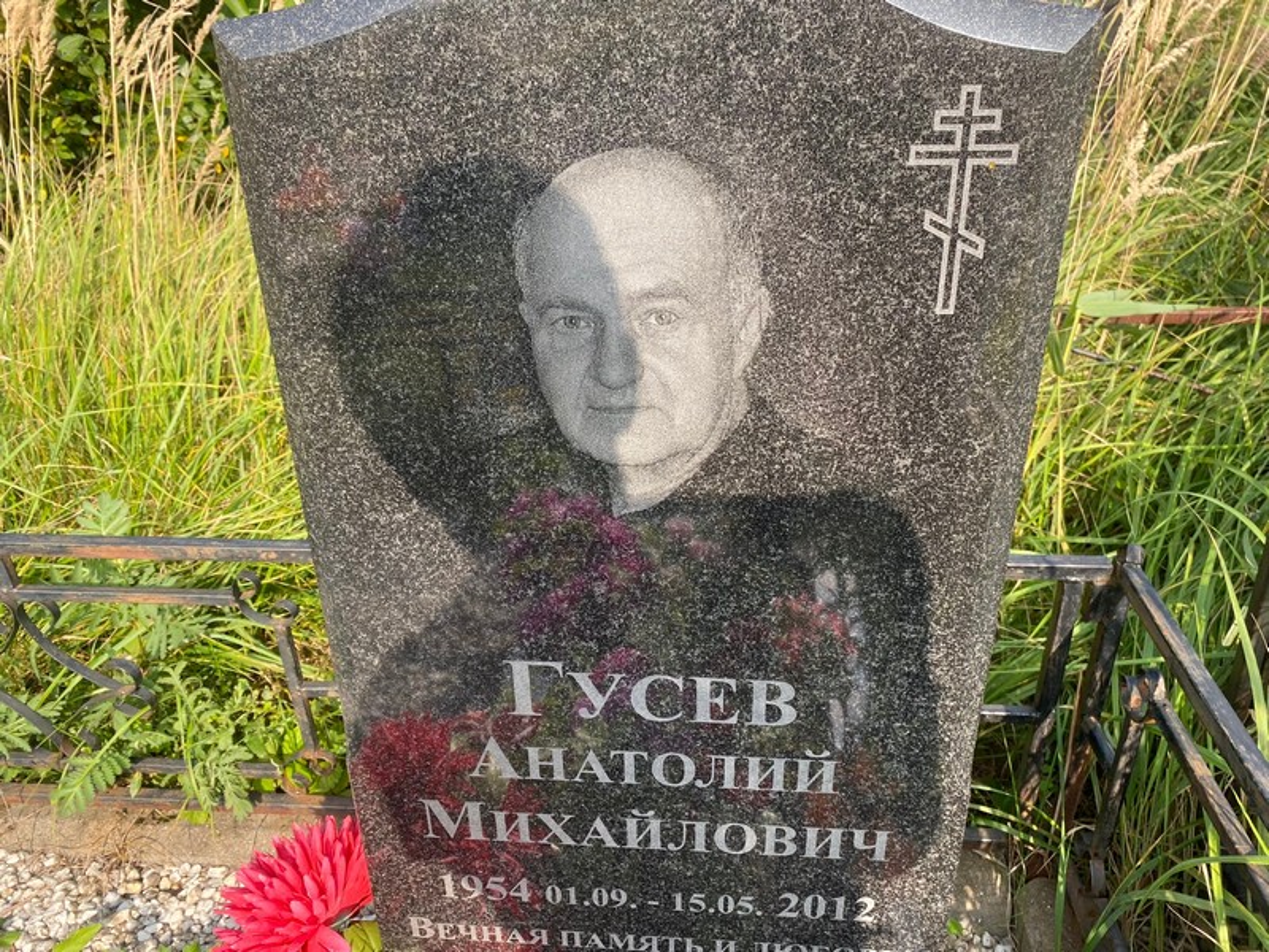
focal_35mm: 26
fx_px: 953
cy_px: 476
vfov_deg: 53.1
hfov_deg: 67.3
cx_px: 634
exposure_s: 1/658
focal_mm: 4.25
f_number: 1.8
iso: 32
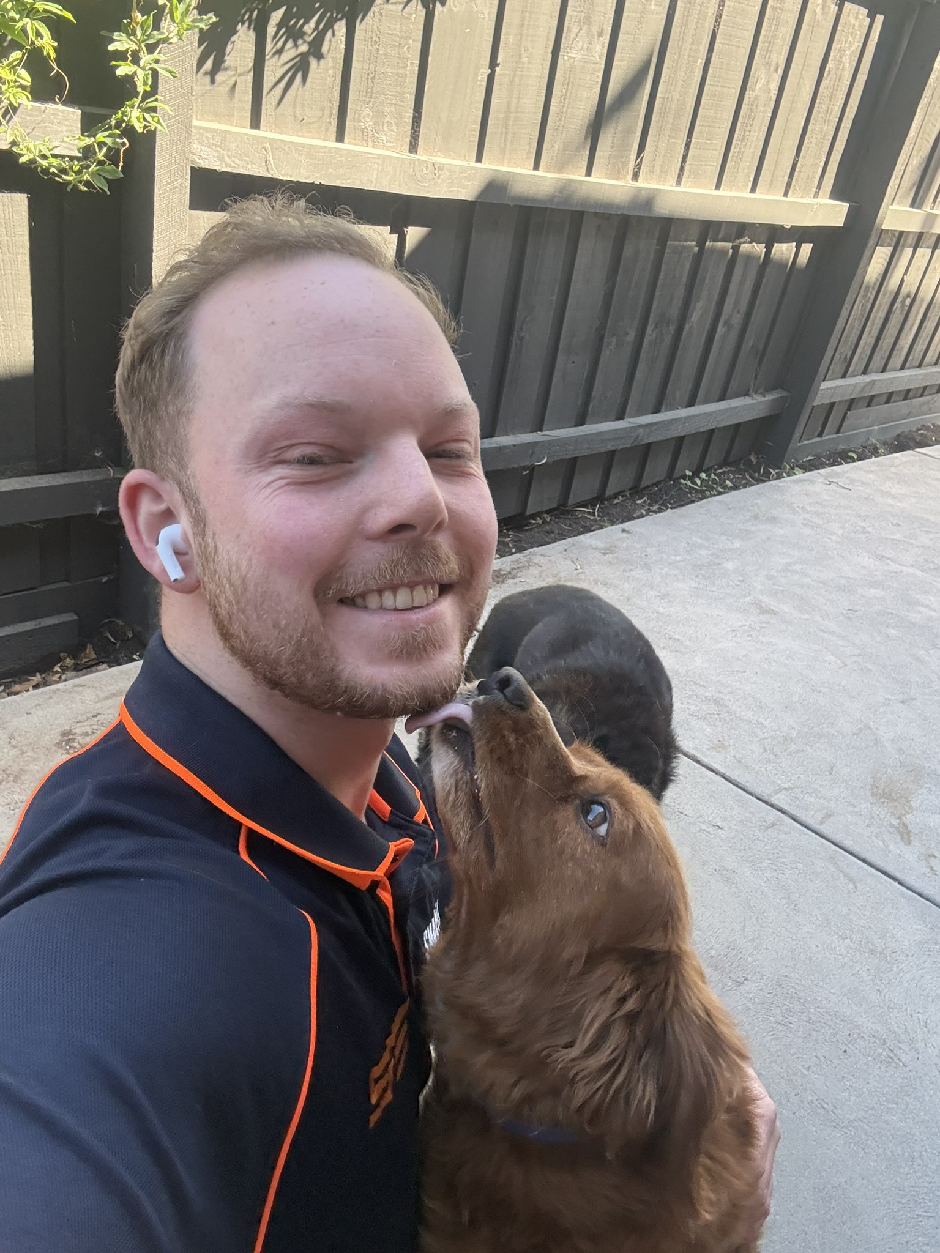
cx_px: 470
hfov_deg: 46.8
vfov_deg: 60.0
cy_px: 626
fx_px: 1086
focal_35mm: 30
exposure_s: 1/122
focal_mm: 2.69
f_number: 1.9
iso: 80
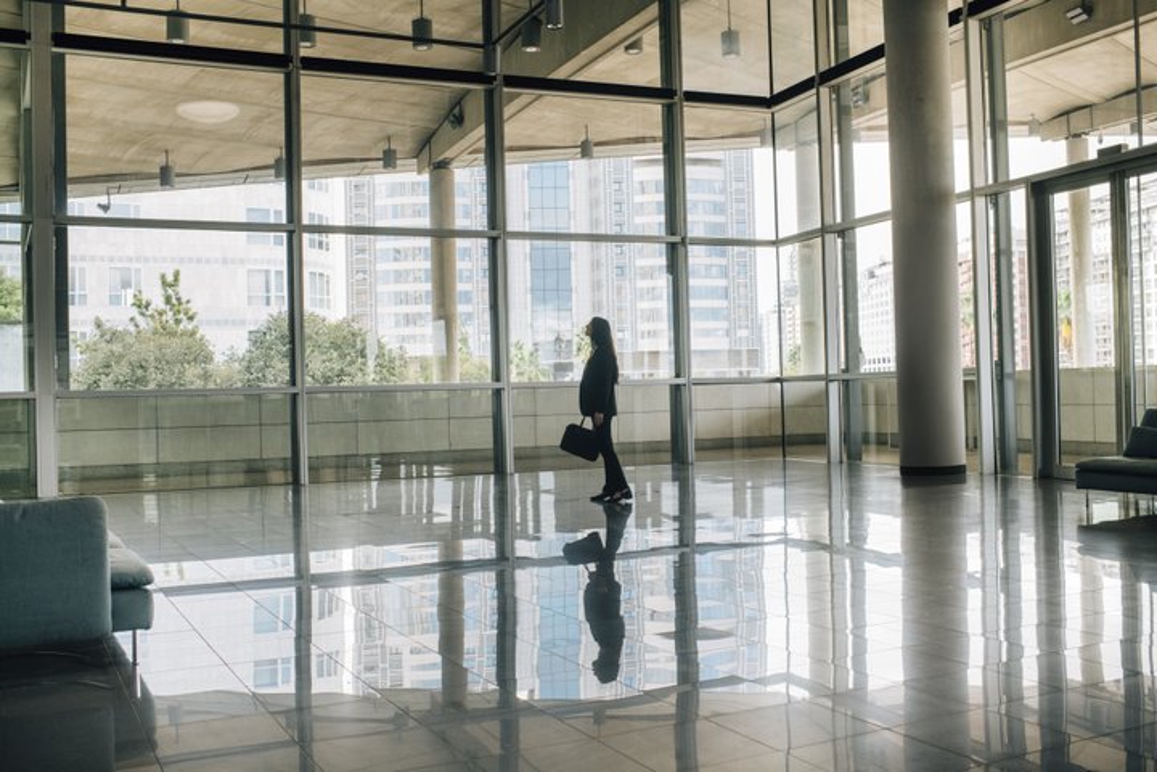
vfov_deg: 37.9
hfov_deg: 54.4
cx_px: 578
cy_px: 386
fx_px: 1125
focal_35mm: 35
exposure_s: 1/250
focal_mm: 35
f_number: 5
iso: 1600
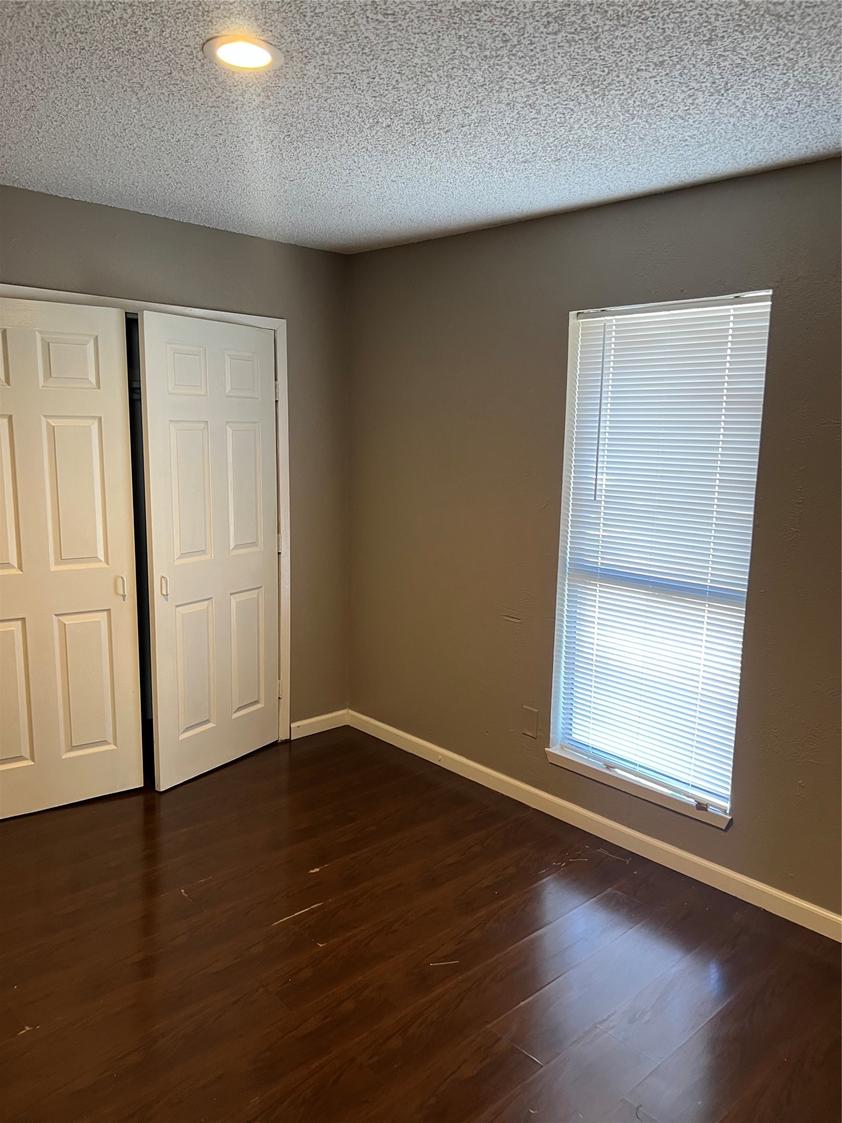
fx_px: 843
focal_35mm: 26
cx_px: 421
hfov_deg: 53.1
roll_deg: -1.4
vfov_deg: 67.3
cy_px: 562
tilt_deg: -10.5
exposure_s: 1/60
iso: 125
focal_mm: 5.7
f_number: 1.5
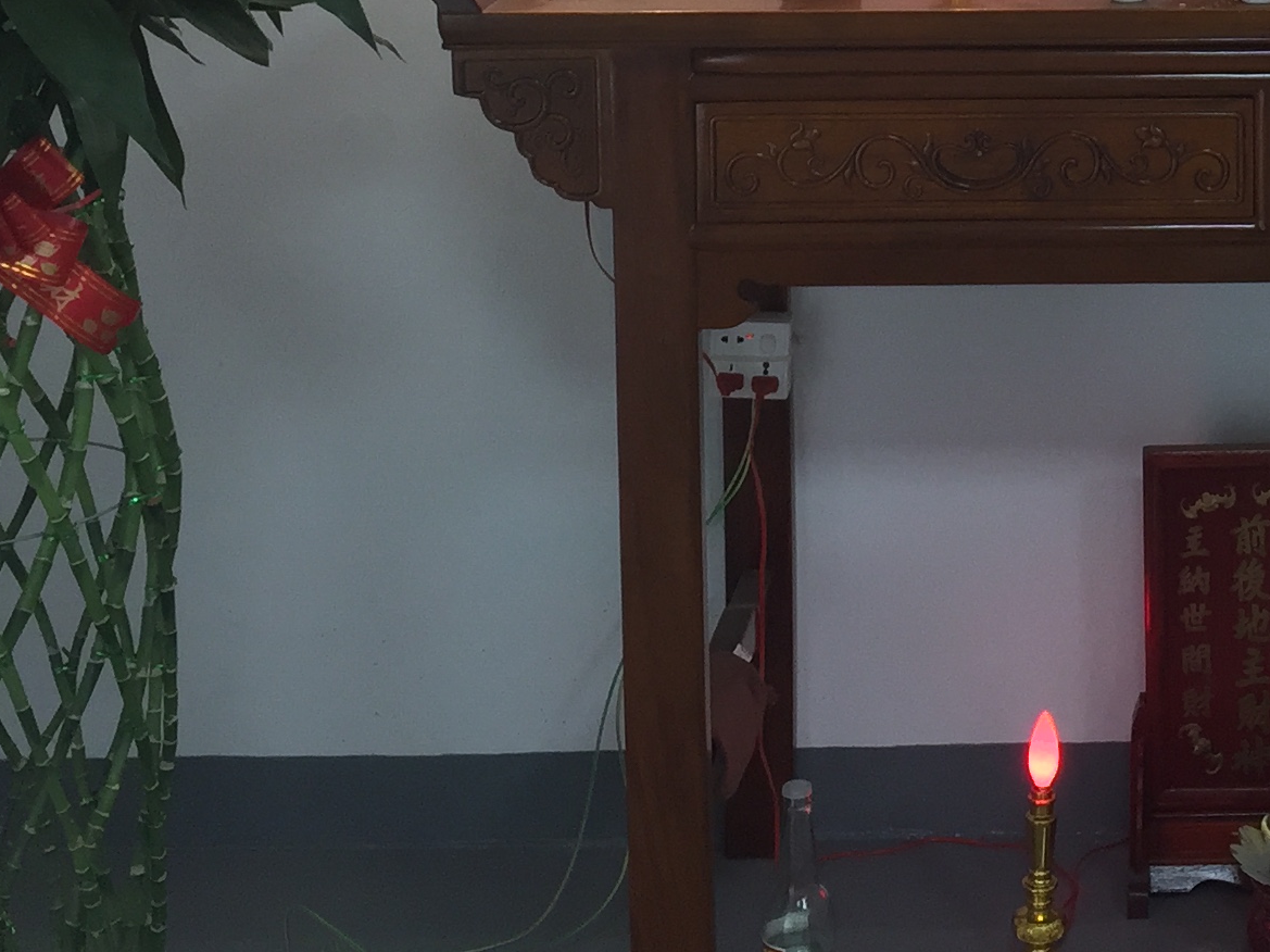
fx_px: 2971
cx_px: 1241
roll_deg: +0.8
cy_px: -326
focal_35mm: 81
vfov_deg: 17.0
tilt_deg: -5.0
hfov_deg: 23.2
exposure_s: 1/33
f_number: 2.2
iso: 64
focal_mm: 4.15
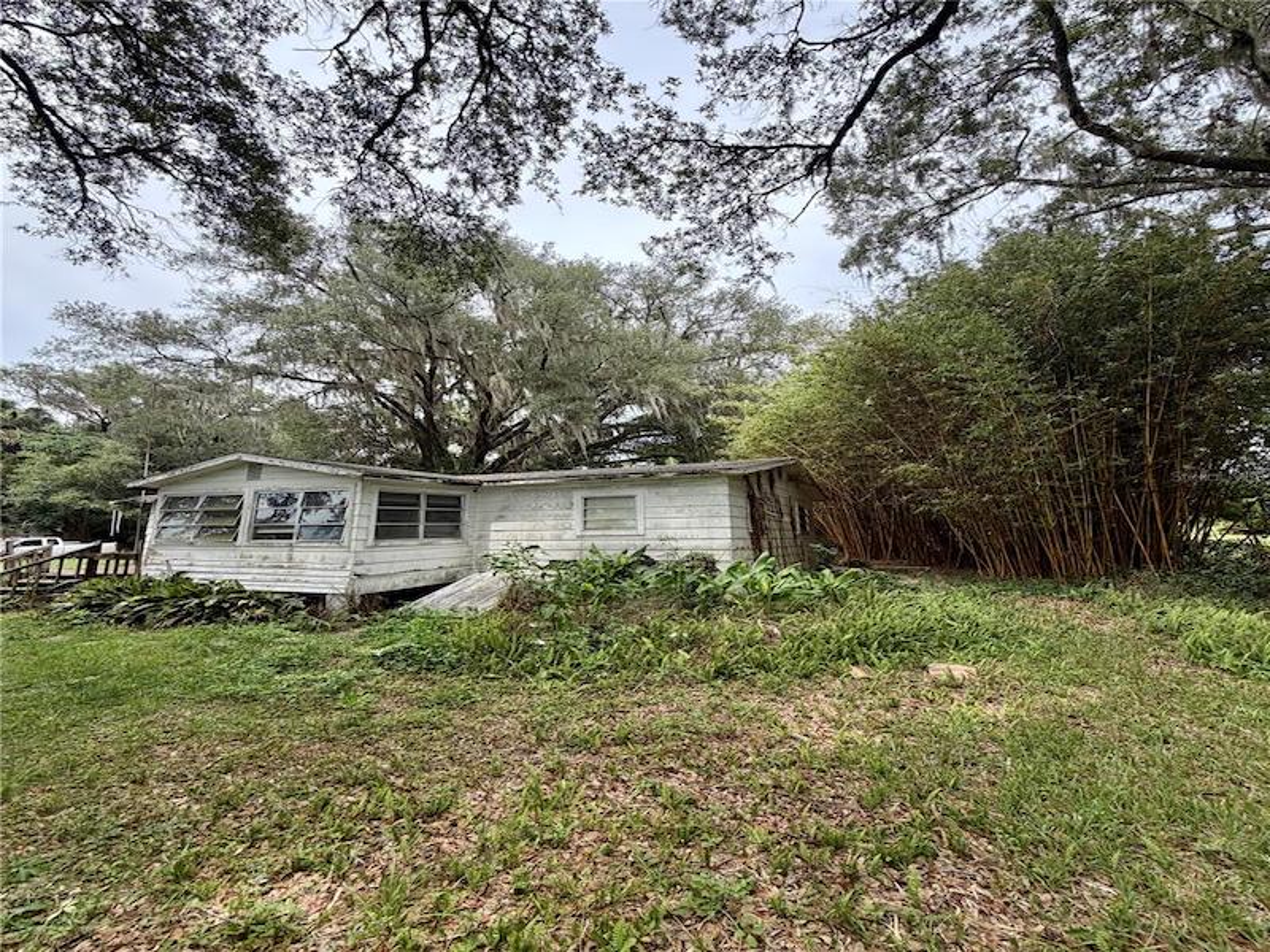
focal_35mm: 14
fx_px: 514
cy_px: 476
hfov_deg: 102.1
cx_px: 635
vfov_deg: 85.7
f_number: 2.2
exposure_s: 1/510
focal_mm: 2.22
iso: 40
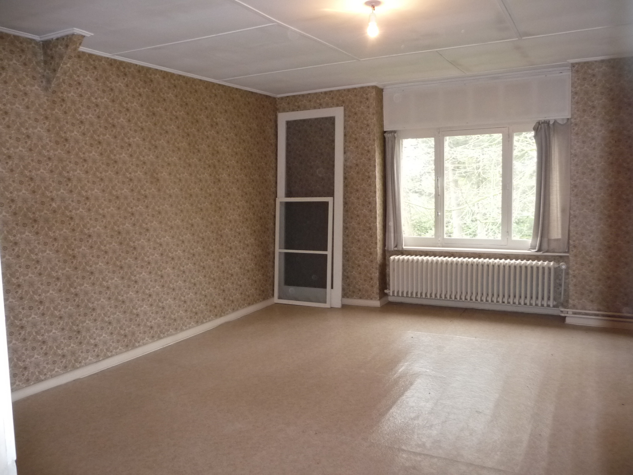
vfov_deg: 49.7
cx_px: 316
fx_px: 512
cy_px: 238
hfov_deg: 63.4
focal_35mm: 28
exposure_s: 1/30
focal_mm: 4.7
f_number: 3.3
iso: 250
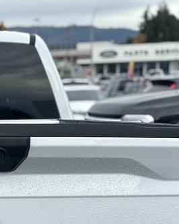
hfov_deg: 15.0
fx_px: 649
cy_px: 175
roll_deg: +0.1
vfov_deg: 19.4
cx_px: -55
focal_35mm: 98
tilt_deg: -5.6
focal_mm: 5.96
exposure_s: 1/1751
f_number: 1.6
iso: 50
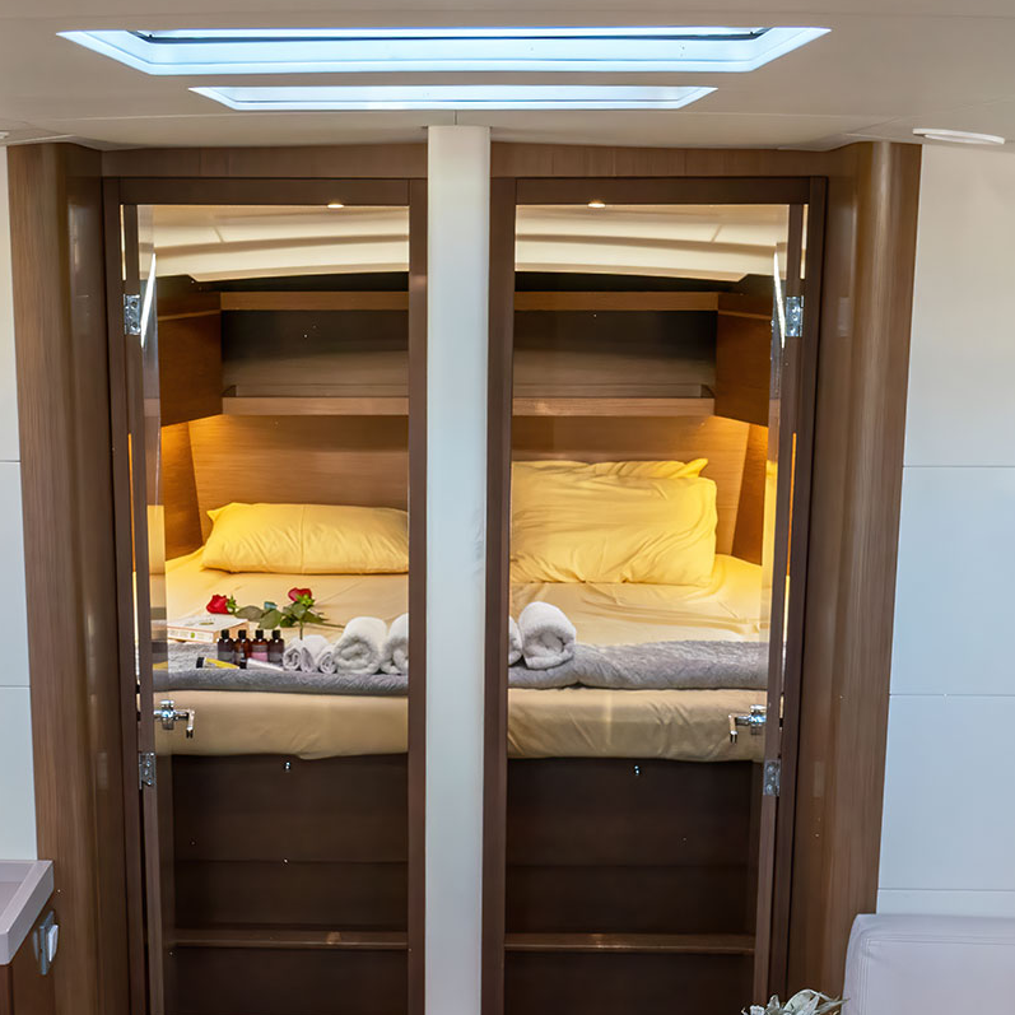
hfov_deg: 26.9
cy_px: 848
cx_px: 458
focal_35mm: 64
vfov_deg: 26.3
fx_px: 2123
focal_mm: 20
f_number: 7.1
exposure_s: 1/125
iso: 2500
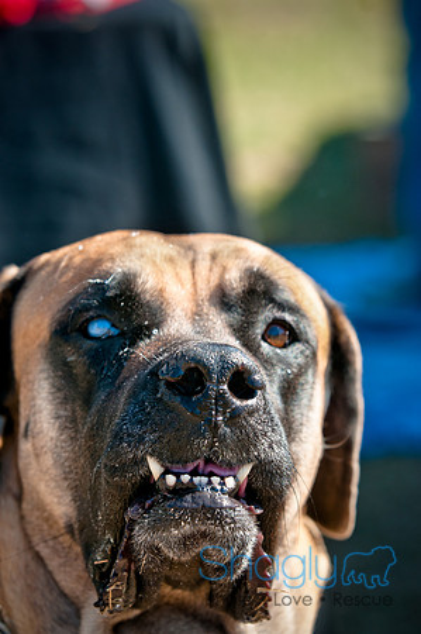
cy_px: 317
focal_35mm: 150
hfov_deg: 9.1
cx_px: 210
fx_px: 2637
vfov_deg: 13.7
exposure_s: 1/500
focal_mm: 100
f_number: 5
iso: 200
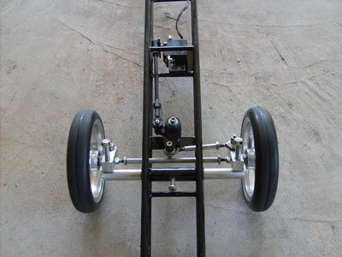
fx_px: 346
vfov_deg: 40.7
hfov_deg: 52.6
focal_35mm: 35
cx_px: 171
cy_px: 128
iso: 50
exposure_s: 1/45
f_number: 2.8
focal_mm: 5.8
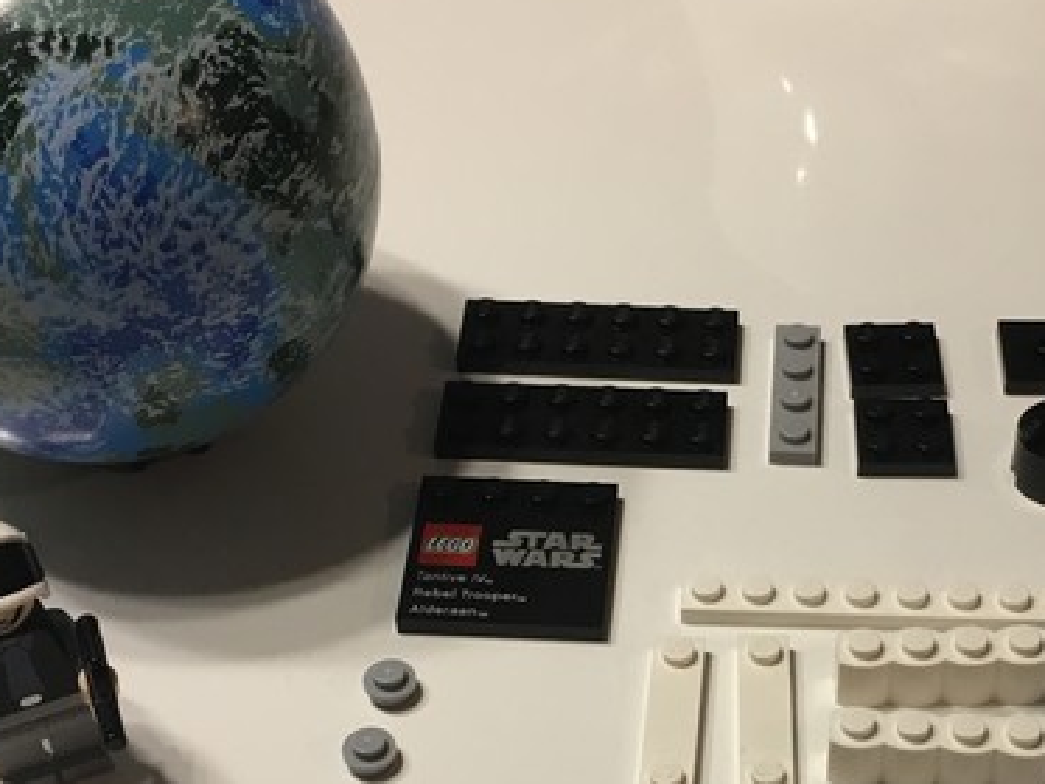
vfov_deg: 20.5
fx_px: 2114
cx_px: 770
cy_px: 724
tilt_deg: -51.1
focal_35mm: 70
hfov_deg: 27.4
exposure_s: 1/33
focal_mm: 4.15
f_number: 2.2
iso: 100
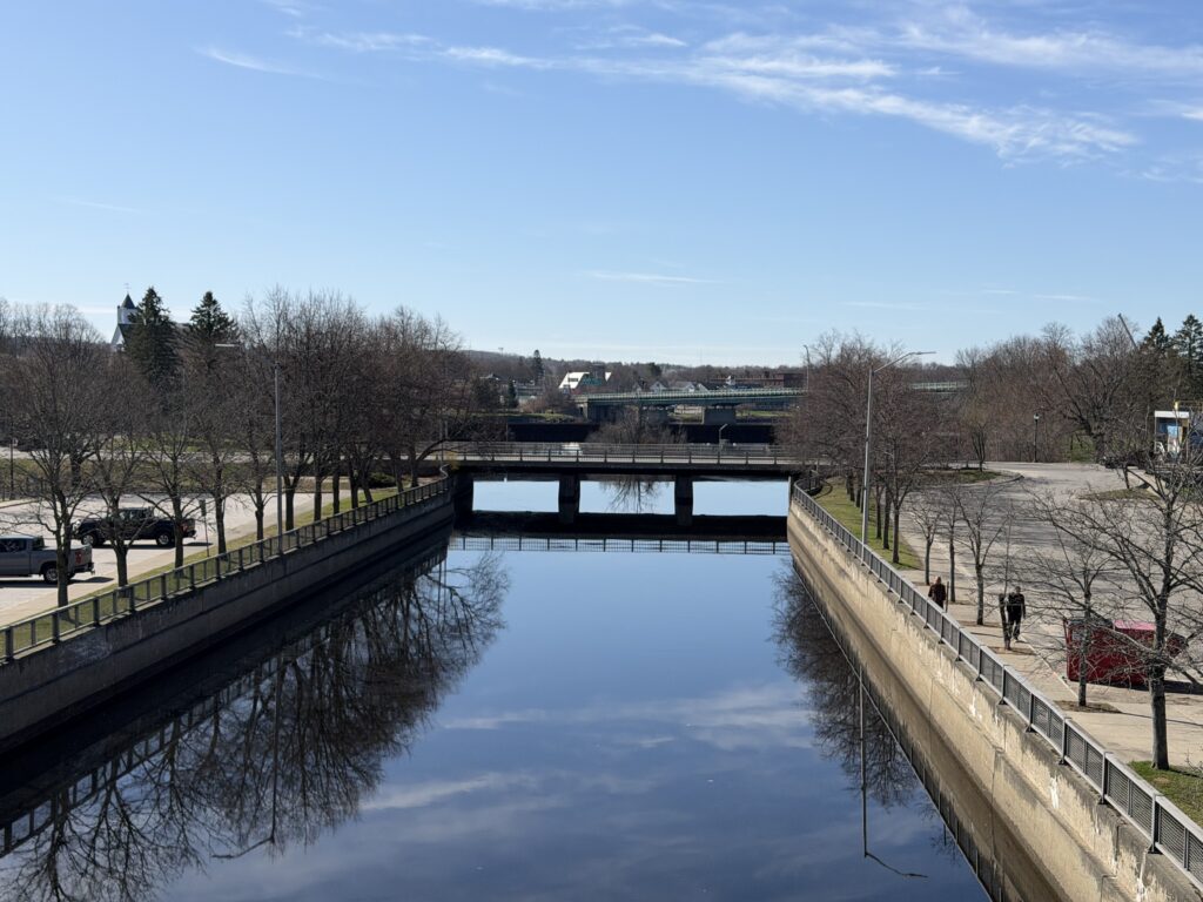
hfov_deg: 39.7
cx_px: 602
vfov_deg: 30.3
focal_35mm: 48
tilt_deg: -2.0
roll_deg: -0.6
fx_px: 1668
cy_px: 451
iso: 64
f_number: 1.78
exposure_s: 1/6536
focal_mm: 6.76
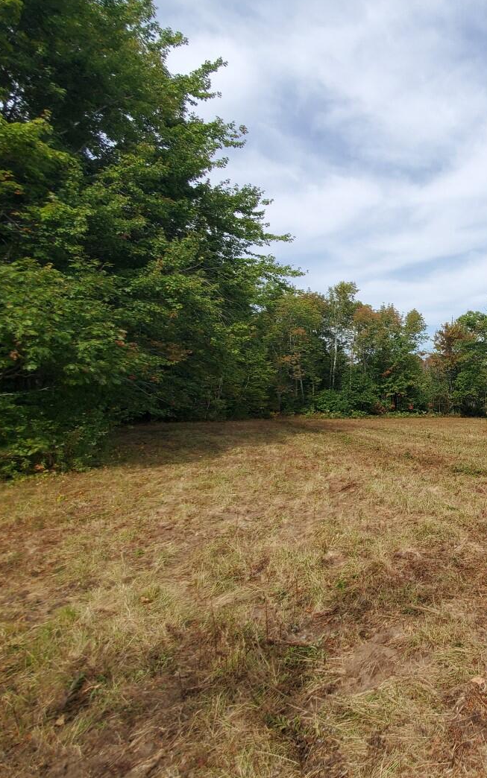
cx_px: 497
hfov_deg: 49.6
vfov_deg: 88.0
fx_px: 403
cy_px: 394
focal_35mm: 19
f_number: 2.2
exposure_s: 1/895
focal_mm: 1.8
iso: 50
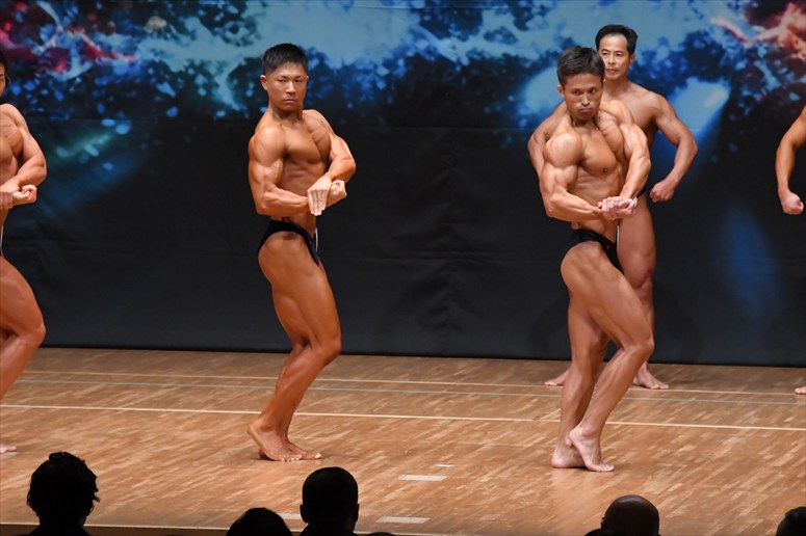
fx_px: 5706
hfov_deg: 8.1
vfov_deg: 5.4
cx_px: 403
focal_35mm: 255
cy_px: 268
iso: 6400
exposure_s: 1/400
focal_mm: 170
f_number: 5.6
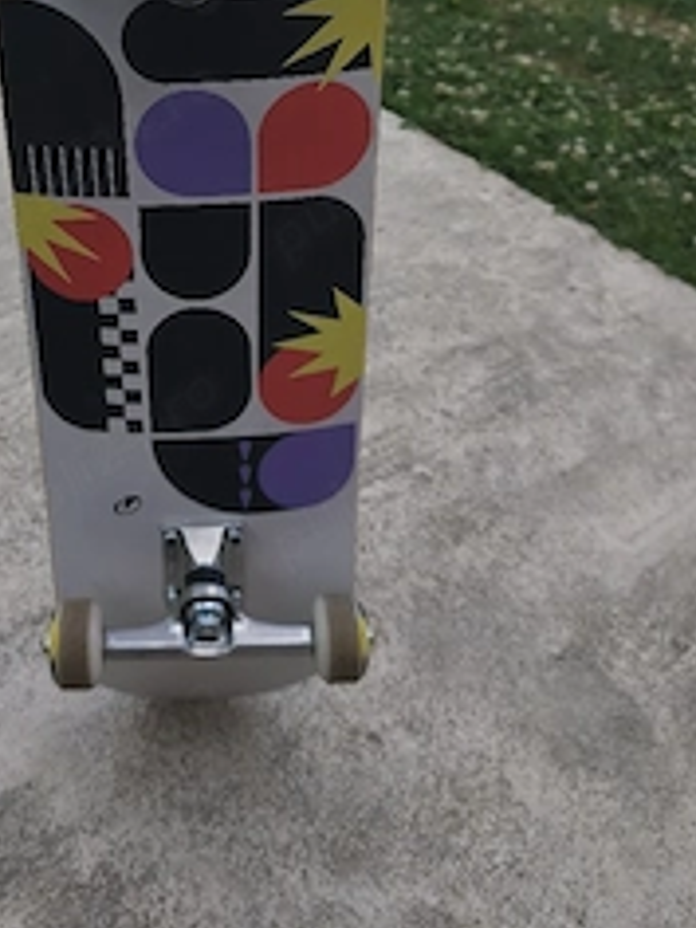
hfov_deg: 35.9
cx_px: 169
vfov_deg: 45.8
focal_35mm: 39
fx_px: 1046
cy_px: 208
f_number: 1.65
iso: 50
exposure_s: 1/1111
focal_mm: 6.18
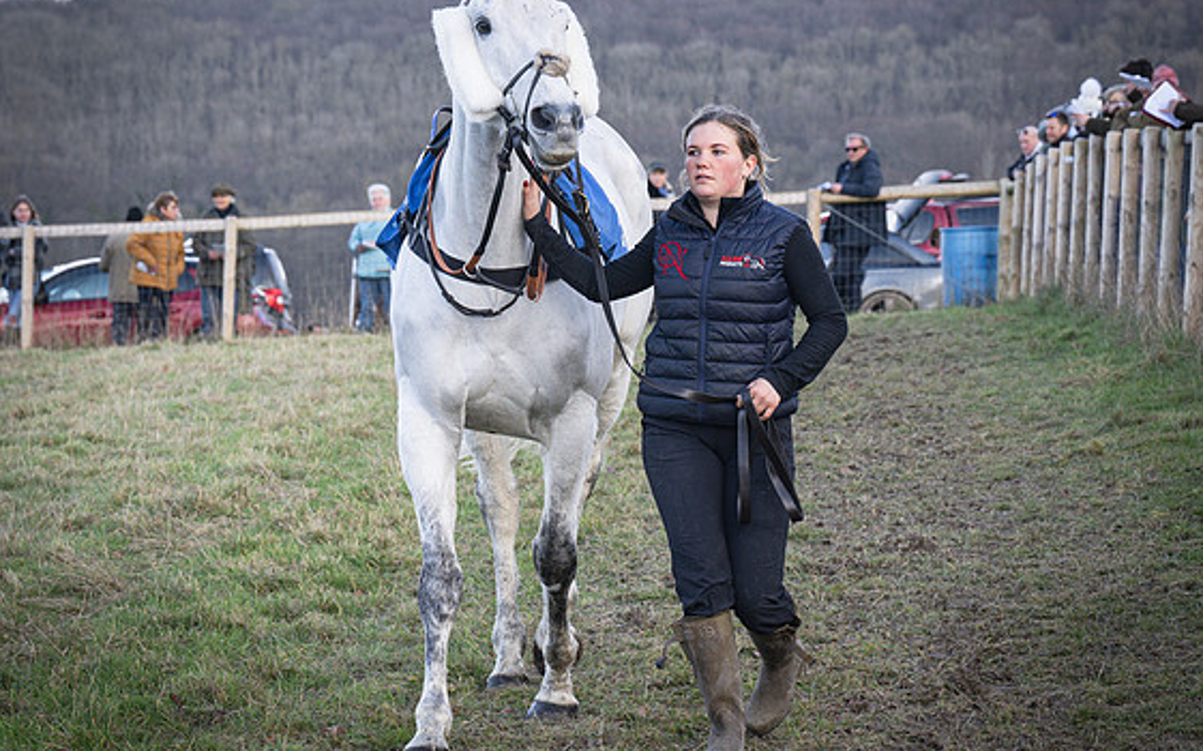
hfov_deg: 12.7
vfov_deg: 7.9
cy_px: 288
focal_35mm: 165
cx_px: 558
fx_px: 5407
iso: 200
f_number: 5
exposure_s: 1/320
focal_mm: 70
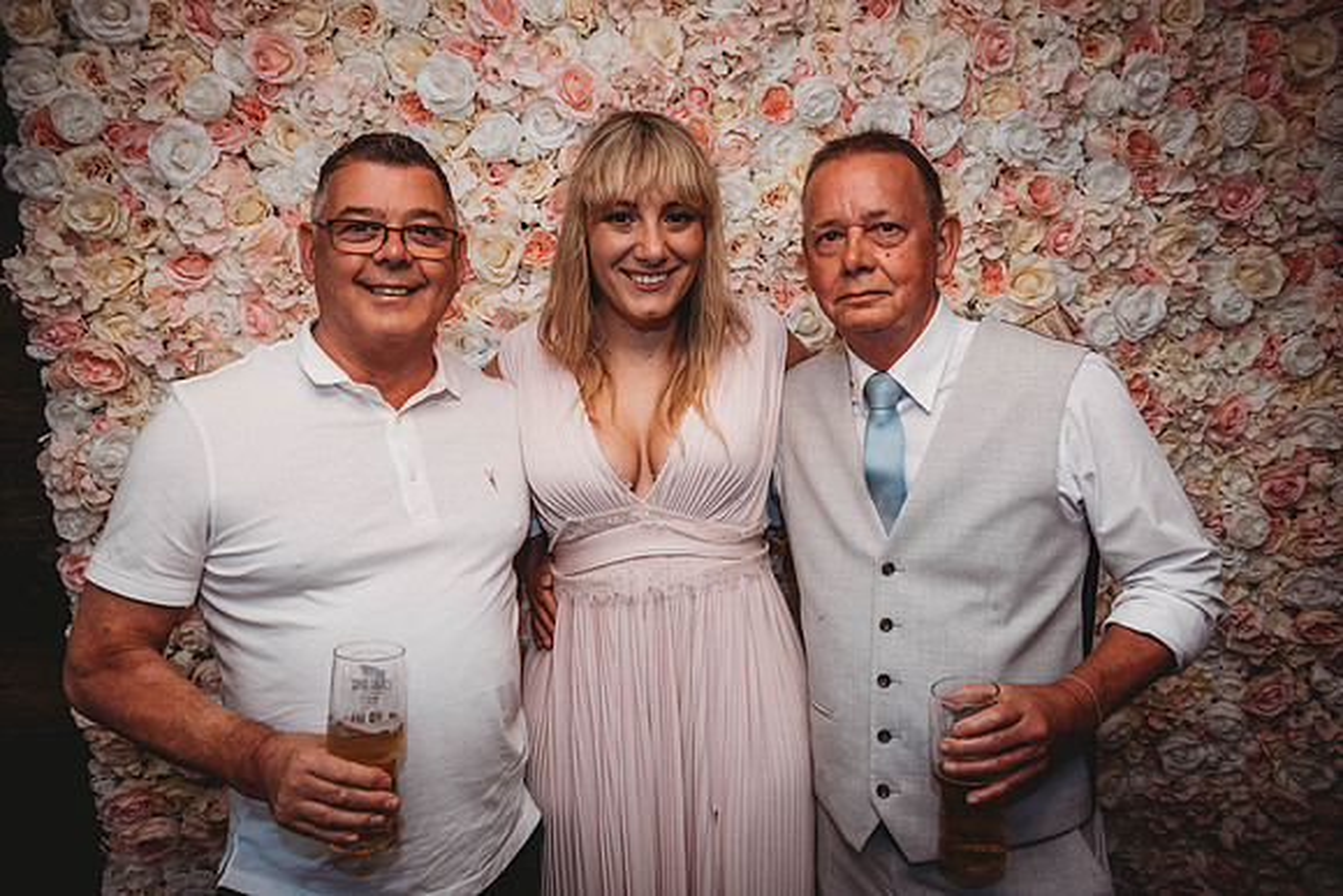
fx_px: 1007
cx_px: 672
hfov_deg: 67.4
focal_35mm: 27
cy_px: 448
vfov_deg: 48.0
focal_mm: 27
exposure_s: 1/100
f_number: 4
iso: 400
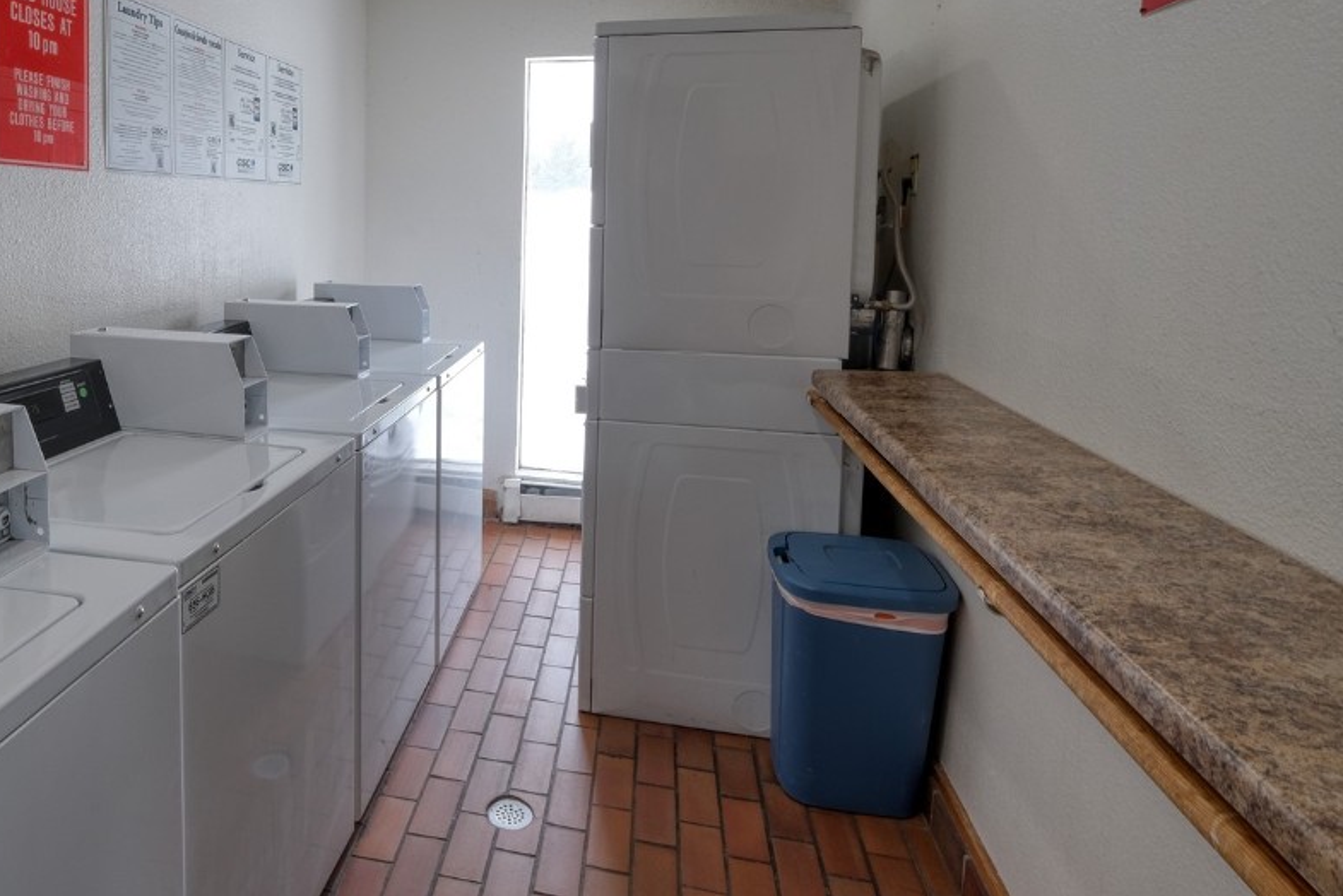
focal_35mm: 22
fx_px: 821
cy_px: 268
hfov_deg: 75.9
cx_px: 441
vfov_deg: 55.5
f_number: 8
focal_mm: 10
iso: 800
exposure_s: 1/30
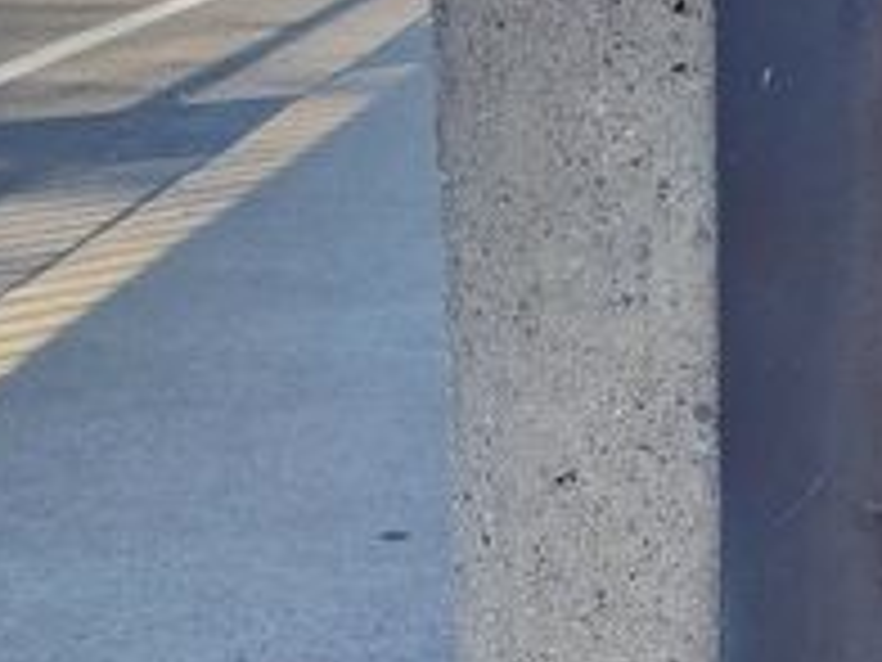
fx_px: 2395
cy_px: 730
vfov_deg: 15.3
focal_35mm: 94
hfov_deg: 19.4
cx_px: 1125
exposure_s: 1/381
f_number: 1.8
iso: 100
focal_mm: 5.56
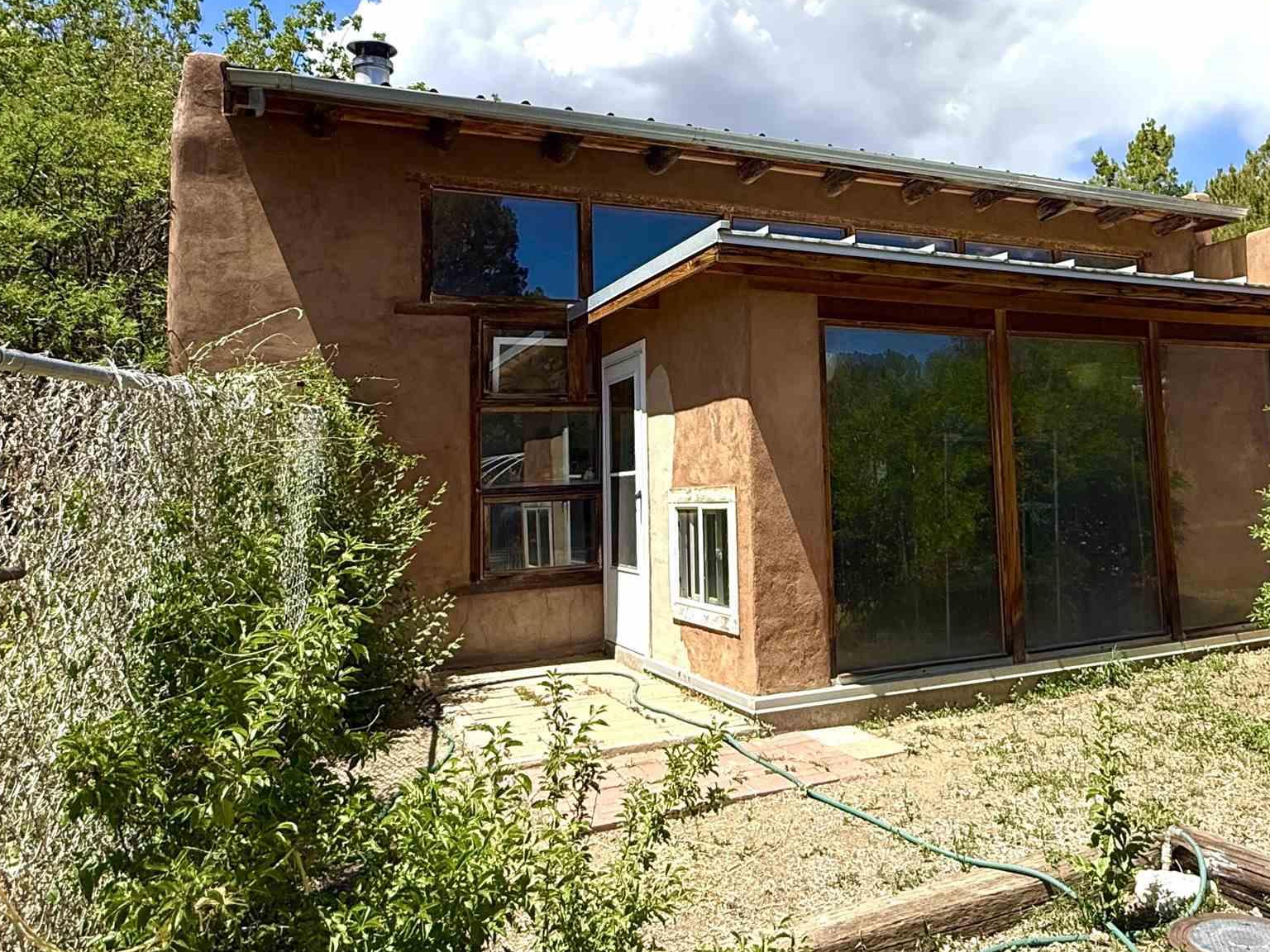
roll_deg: +1.1
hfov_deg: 62.0
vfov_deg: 49.4
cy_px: 375
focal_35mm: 28
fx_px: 1027
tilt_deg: +6.1
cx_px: 840
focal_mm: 2.22
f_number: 2.2
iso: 64
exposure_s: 1/1901
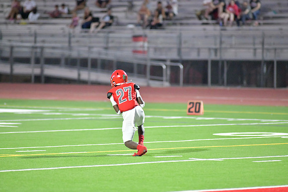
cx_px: 144
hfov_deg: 6.9
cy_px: 96
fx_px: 2400
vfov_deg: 4.6
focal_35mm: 300
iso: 18000
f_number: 3.5
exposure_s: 1/1250
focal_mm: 300
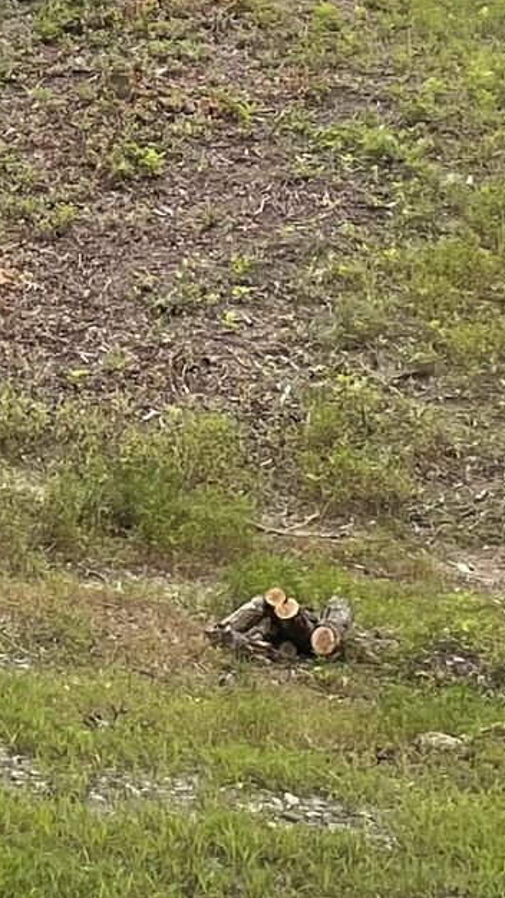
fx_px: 3310
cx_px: -242
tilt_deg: +7.6
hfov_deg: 8.5
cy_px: -175
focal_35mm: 139
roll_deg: +1.1
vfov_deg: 14.9
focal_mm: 4.2
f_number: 1.6
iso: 32
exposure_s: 1/129
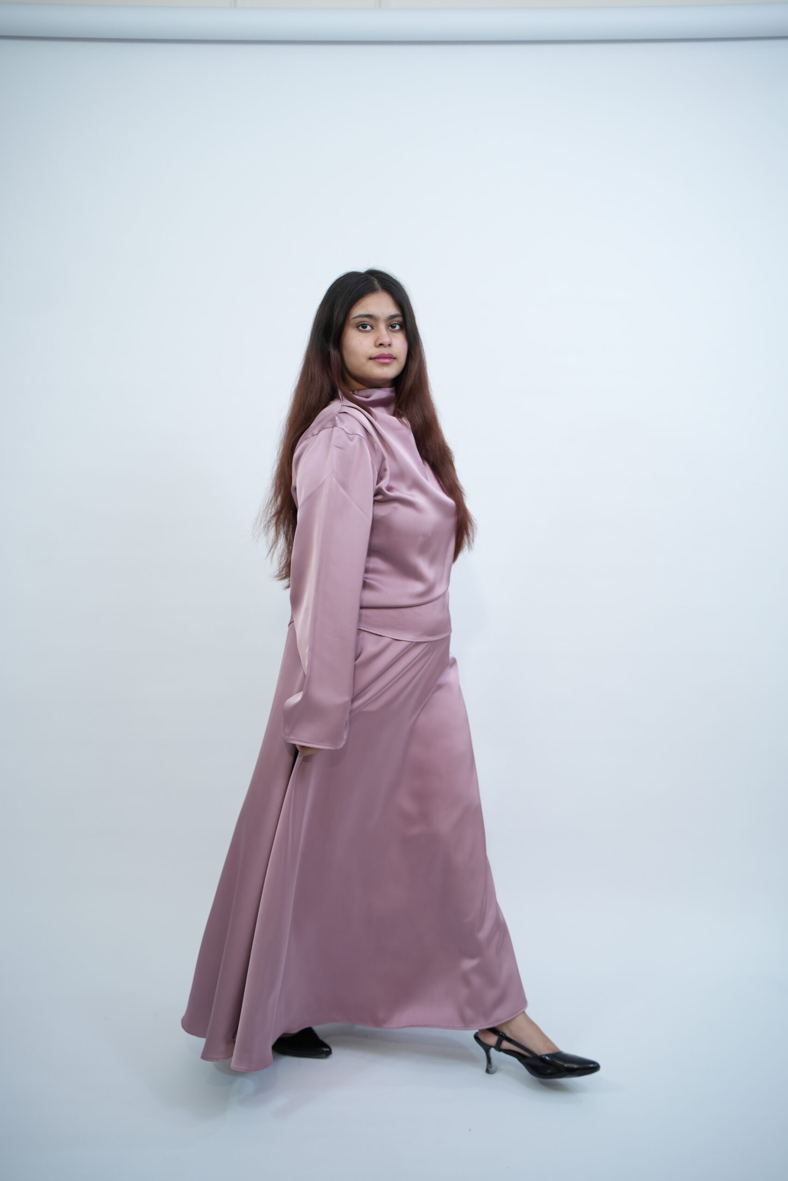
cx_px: 394
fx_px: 1149
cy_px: 590
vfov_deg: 54.4
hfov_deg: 37.9
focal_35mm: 35
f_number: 2.5
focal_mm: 35
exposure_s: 1/200
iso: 320
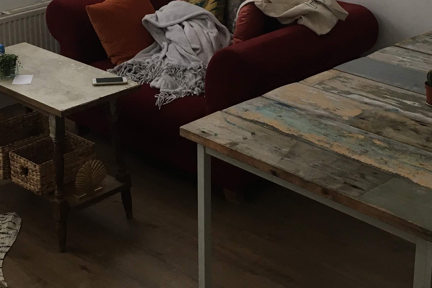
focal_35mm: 70
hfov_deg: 28.8
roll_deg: +2.0
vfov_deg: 19.2
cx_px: 166
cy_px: 43
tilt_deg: -17.3
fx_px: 840
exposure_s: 1/33
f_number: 2.2
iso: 80
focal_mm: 4.15
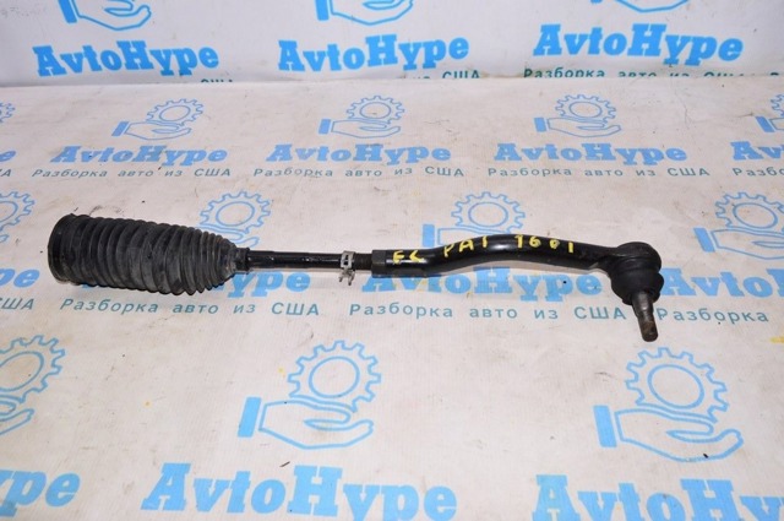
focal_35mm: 27
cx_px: 392
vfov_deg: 47.8
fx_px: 587
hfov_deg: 67.4
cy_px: 260
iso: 1600
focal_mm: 18
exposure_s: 1/200
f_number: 8
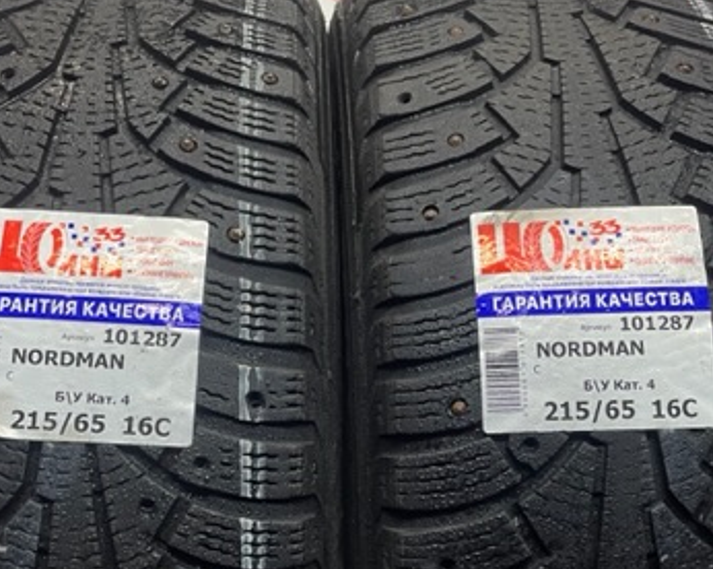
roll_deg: +0.6
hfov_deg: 39.6
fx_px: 991
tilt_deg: -2.5
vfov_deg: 31.8
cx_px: 352
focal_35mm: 47
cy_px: 369
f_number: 1.6
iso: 125
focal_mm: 4.2
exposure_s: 1/50
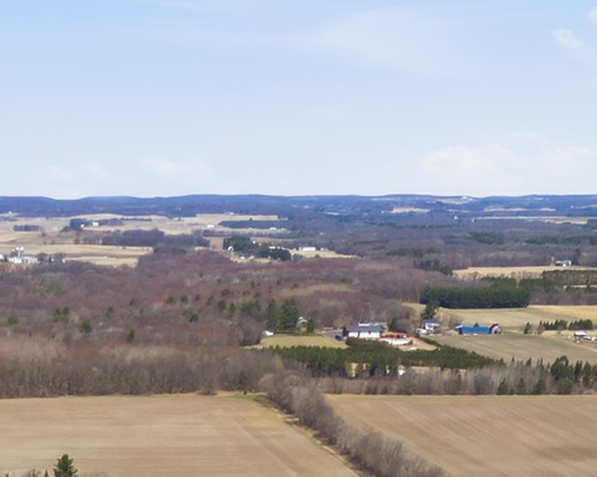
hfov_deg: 19.0
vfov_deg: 14.4
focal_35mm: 97
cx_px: -51
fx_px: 1714
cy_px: 790
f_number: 1.7
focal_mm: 6.7
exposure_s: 1/350
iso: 100
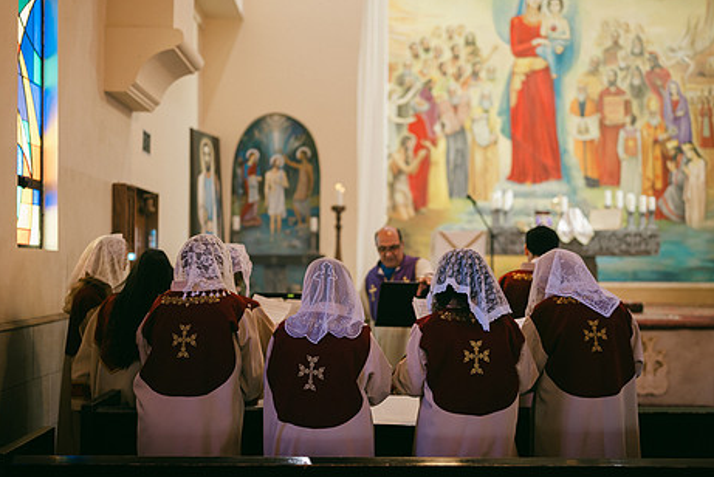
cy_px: 255
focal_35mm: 44
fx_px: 873
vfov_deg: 30.5
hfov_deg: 44.5
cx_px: 359
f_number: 1.2
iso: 400
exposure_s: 1/160
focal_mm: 35
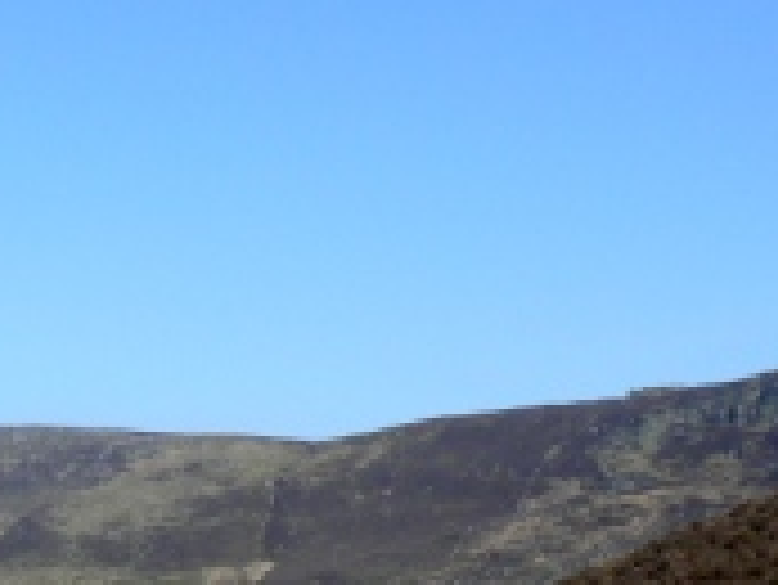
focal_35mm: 90
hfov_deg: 20.6
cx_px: -112
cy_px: 639
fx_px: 2024
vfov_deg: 16.0
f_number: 7.1
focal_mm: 6
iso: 80
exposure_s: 1/400
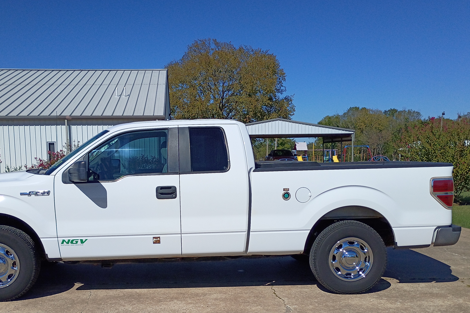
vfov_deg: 34.6
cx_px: 205
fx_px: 496
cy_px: 219
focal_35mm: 38
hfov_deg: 50.6
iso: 103
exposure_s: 1/2865
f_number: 1.8
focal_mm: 4.27
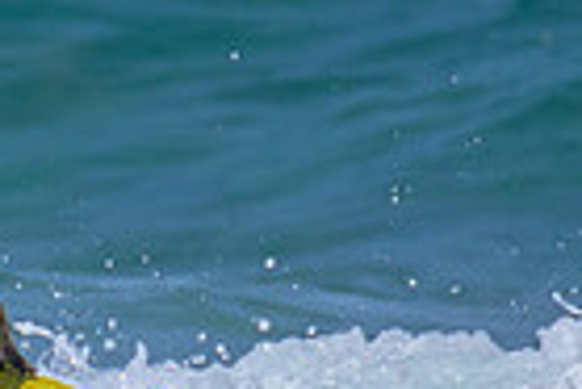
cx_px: -364
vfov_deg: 0.3
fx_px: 72517
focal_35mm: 4481
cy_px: 409
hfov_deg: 0.5
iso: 640
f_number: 11
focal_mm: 800
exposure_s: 1/2000
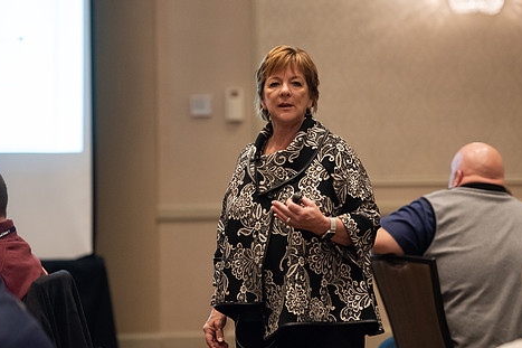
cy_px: 154
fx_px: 2522
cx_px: 290
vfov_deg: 7.9
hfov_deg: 11.8
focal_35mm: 174
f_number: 2.8
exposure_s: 1/200
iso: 5000
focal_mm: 140
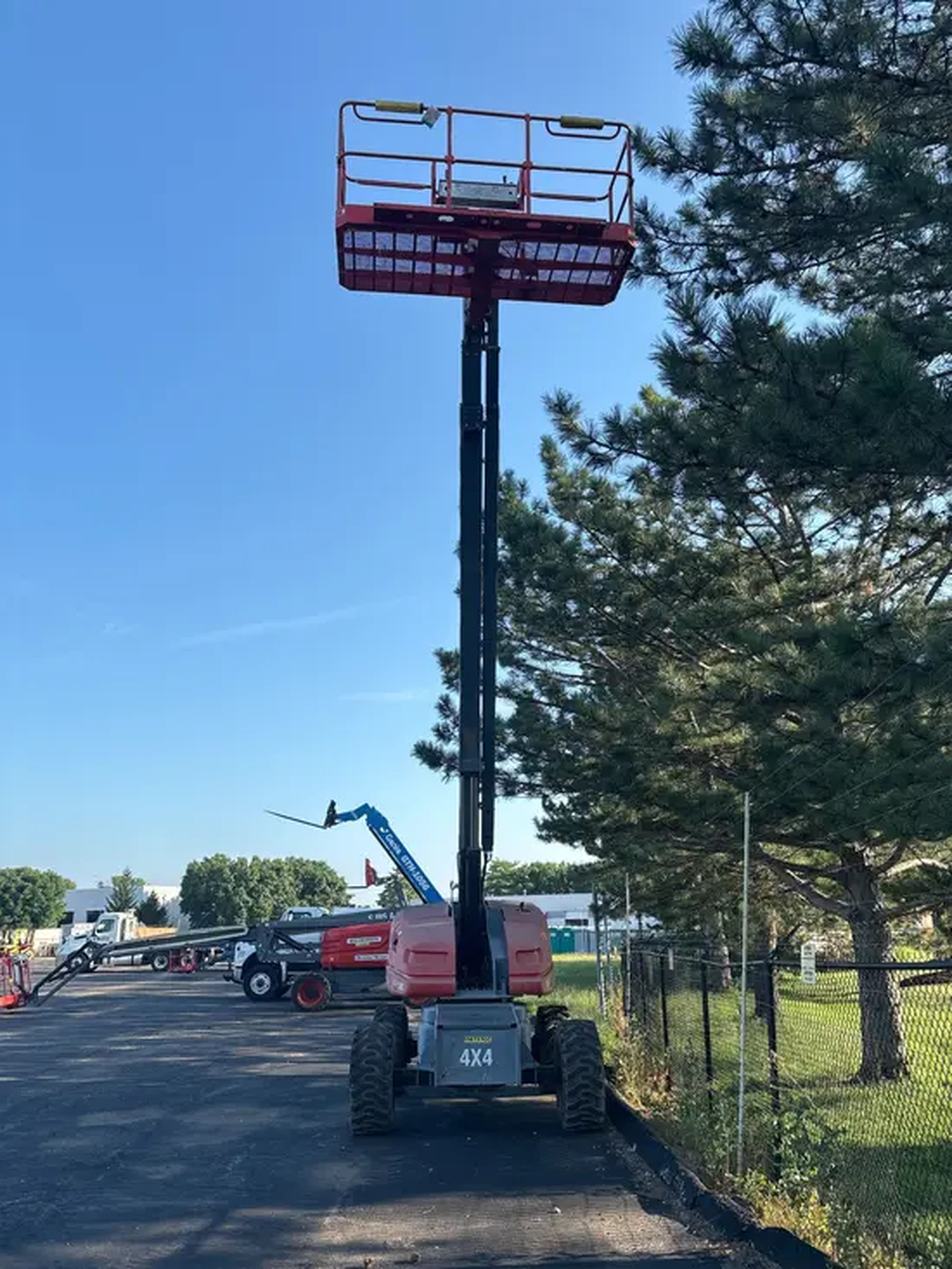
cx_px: 476
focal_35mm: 26
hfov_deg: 53.1
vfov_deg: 67.3
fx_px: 953
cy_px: 634
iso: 50
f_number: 1.6
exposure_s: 1/1477
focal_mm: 5.96
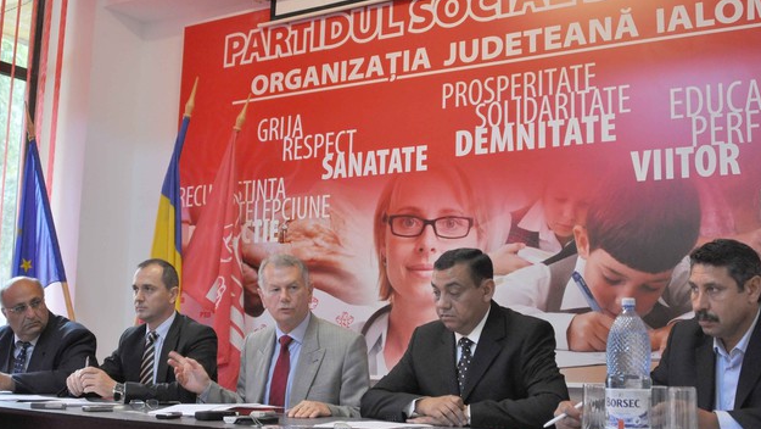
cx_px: 373
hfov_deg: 45.5
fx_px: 908
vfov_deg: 26.6
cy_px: 215
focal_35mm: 45
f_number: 3.5
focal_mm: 28
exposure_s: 1/80
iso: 1600
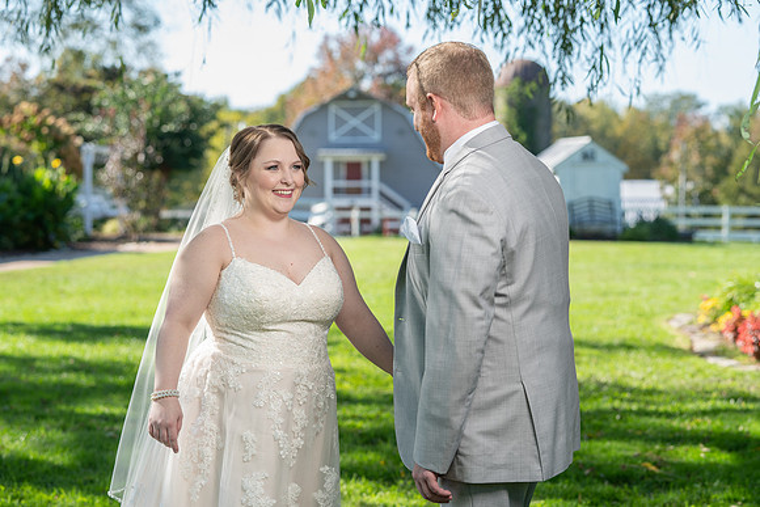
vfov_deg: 16.7
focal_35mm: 82
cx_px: 393
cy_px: 262
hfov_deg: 24.8
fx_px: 1726
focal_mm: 79
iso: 50
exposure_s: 1/200
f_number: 4
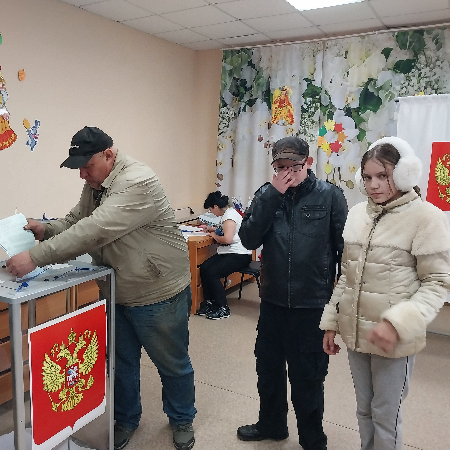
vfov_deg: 52.5
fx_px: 456
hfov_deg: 51.9
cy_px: 223
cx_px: 164
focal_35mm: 31
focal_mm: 4
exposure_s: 1/60
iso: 160
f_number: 1.8
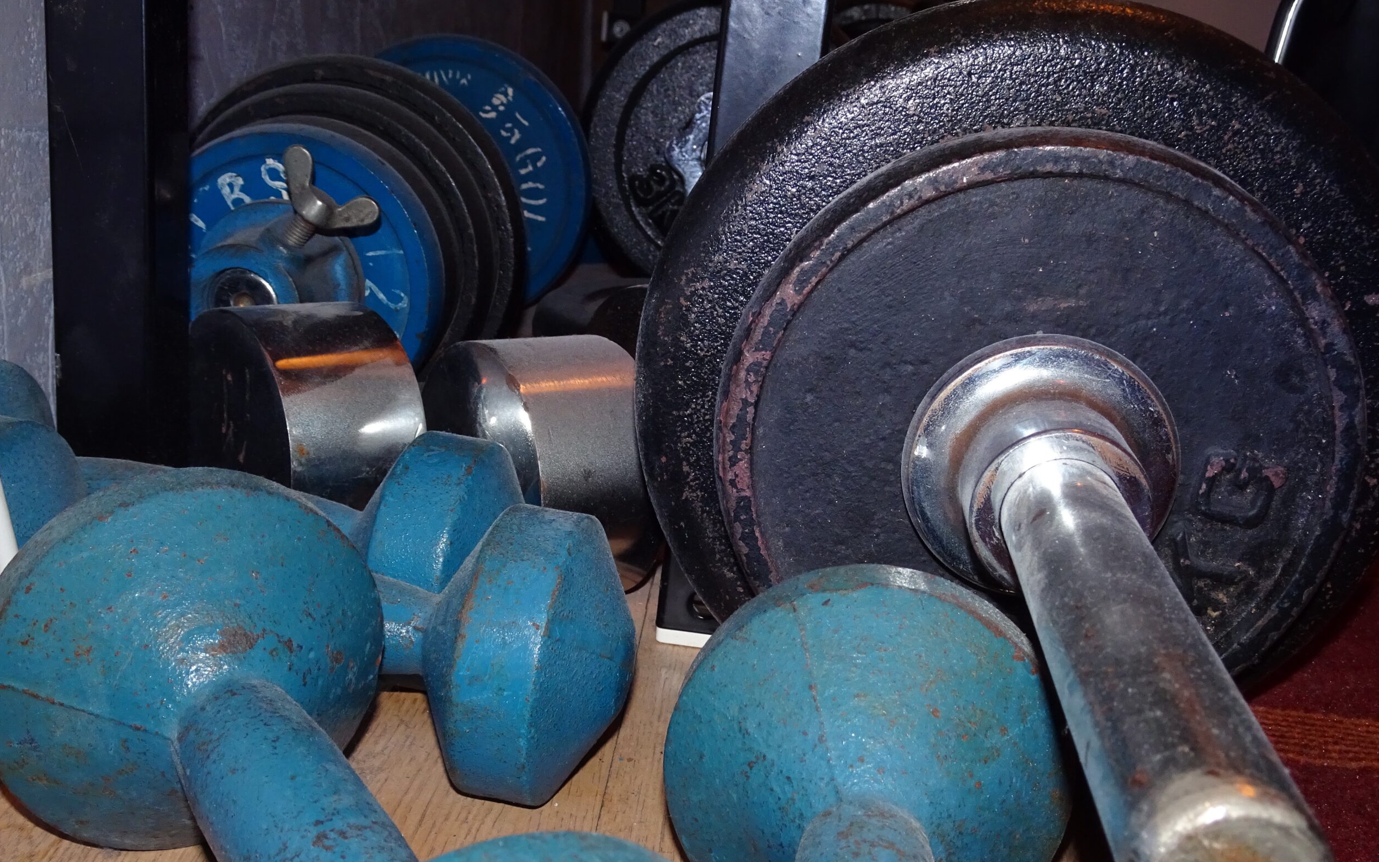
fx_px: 1428
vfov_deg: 33.5
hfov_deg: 51.5
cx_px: 683
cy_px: 490
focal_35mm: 38
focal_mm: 5.98
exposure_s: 1/13
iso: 320
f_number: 4
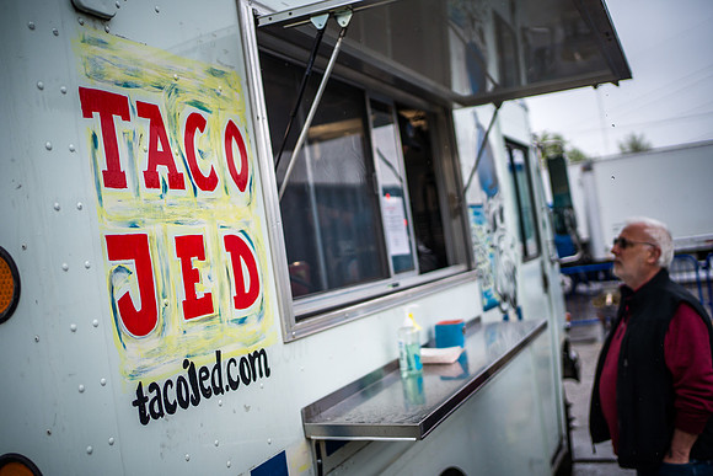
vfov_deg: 36.1
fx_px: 730
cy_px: 240
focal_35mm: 37
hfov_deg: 52.0
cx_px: 349
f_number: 1.8
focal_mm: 35
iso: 800
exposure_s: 1/2000
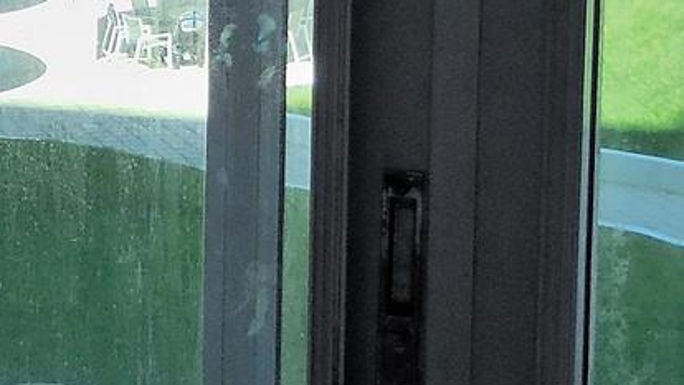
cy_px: -41
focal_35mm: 139
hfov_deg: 14.9
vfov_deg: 8.7
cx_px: -149
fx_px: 2521
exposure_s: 1/400
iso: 125
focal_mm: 5.9
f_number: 3.7
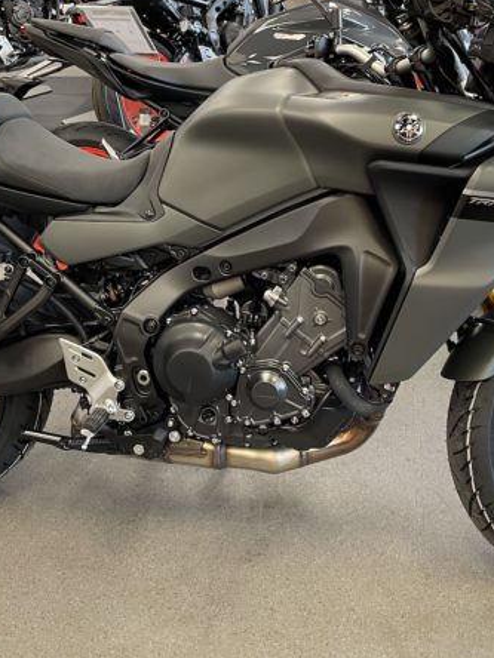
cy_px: 246
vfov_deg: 41.8
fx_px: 856
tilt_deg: -24.0
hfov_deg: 32.1
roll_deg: +3.2
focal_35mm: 45
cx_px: 197
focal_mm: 4.2
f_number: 1.6
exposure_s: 1/50
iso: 100
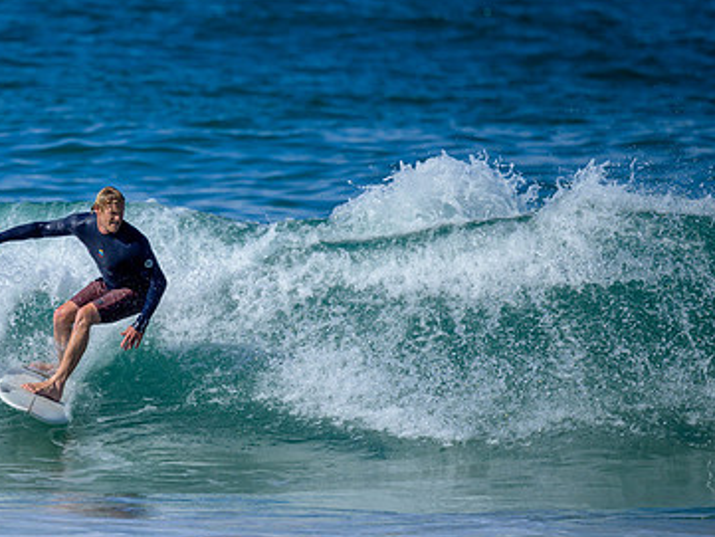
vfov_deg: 1.2
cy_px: 290
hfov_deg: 1.6
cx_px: 151
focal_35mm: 1236
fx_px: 25538
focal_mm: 800
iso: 250
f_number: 6.3
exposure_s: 1/2500
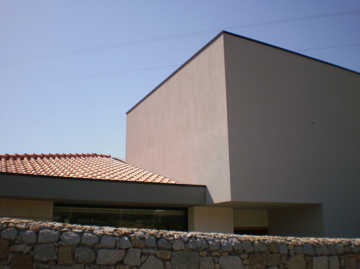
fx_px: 374
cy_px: 134
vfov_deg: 39.6
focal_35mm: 36
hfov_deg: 51.4
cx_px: 180
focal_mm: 6.3
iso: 100
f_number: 4.6
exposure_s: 1/1000
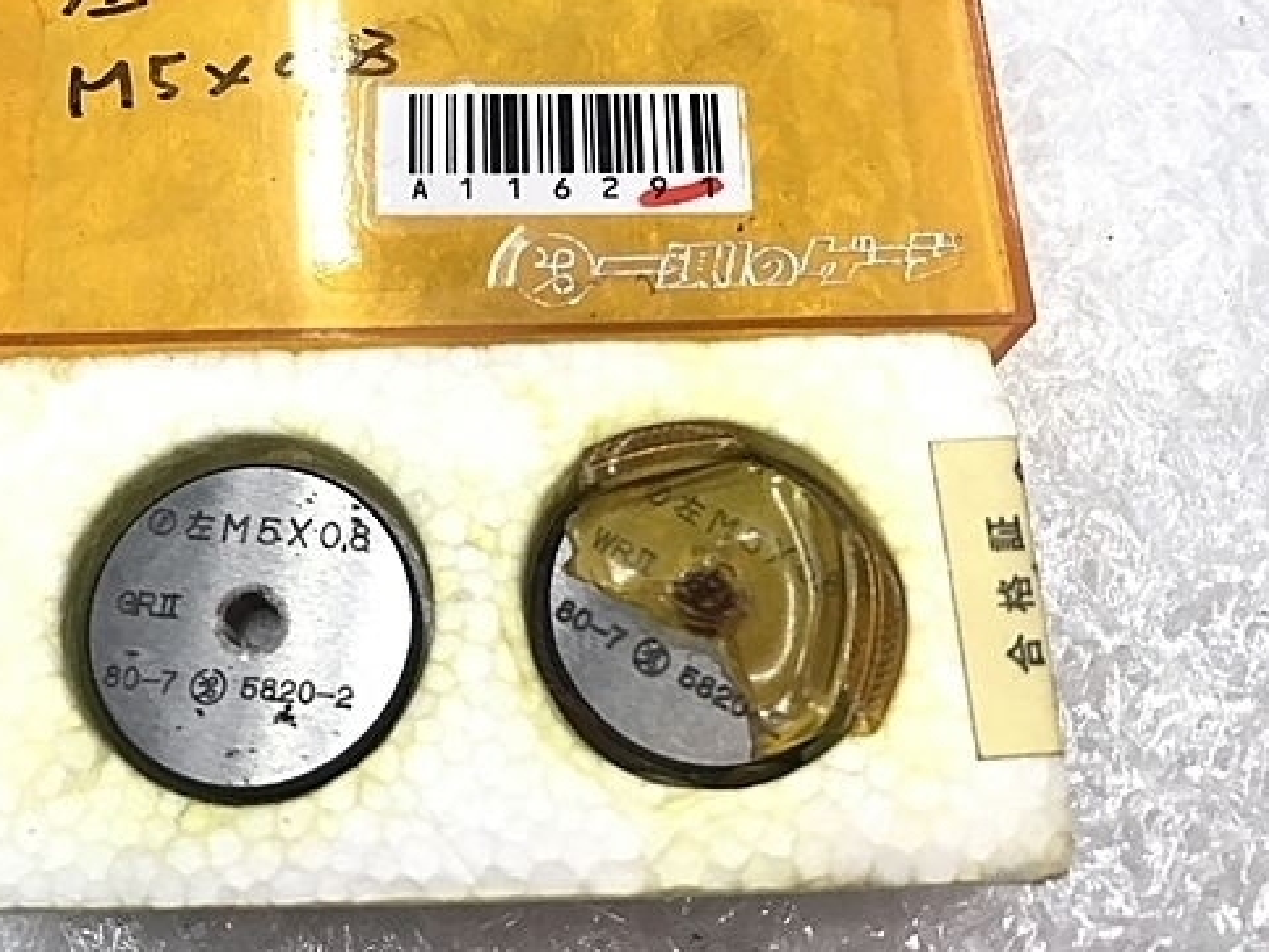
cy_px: 433
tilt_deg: -69.1
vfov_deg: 38.6
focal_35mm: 37
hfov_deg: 49.7
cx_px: 485
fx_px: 1356
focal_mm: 3.99
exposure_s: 1/30
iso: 32
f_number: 1.8
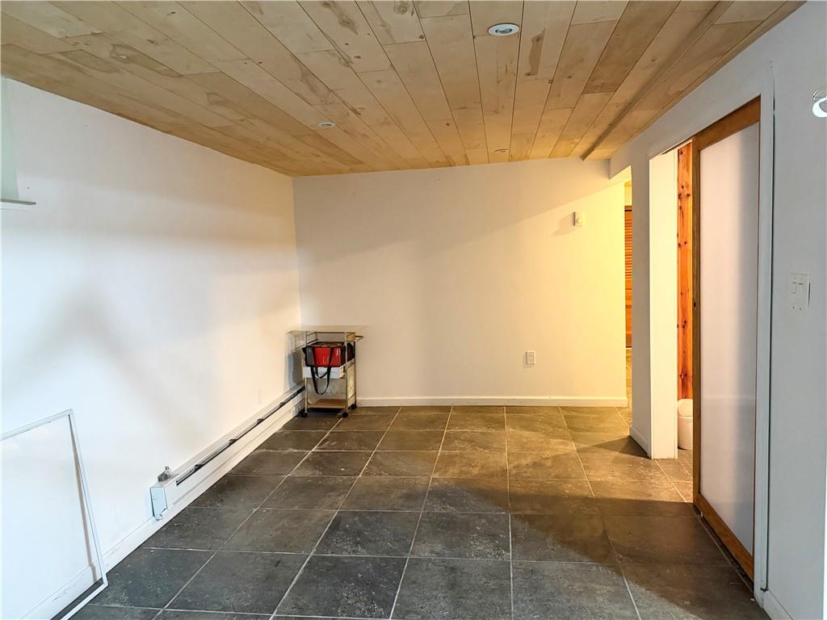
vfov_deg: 56.8
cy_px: 310
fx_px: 573
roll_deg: +3.5
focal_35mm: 24
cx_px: 414
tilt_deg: -5.2
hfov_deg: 71.6
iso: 800
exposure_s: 1/40
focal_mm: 6.76
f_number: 1.78
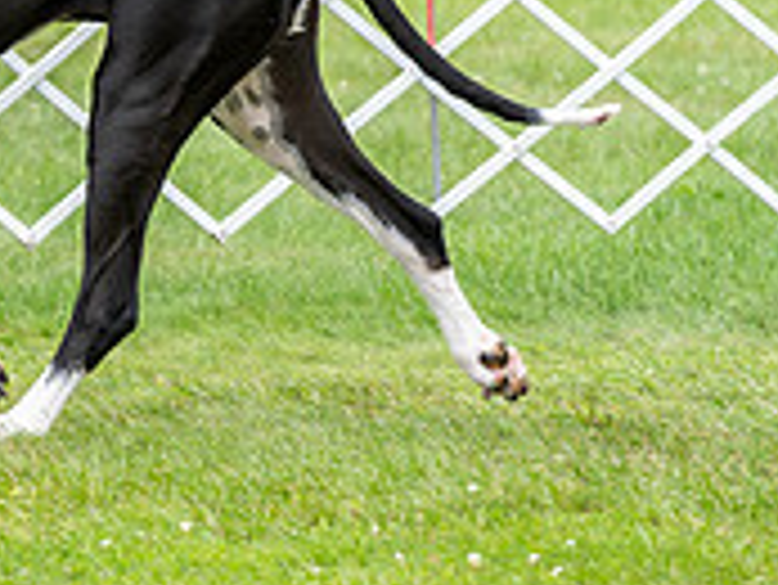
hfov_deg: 3.5
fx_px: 12730
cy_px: -25
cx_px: -126
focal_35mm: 566
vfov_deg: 2.6
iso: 400
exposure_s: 1/1000
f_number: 4.5
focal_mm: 176
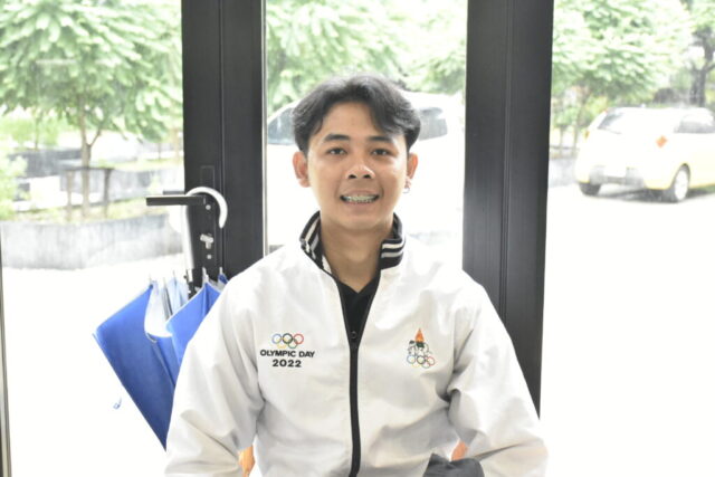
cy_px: 238
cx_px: 358
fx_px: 1132
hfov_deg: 35.0
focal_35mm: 57
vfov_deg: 23.8
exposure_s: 1/250
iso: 6400
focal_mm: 38
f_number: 4.2
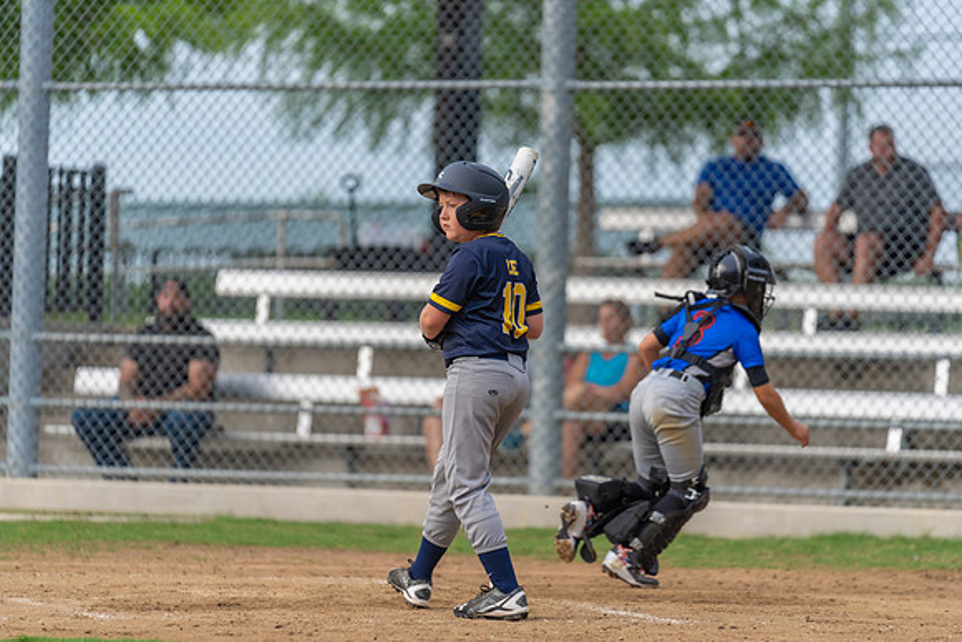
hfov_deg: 10.3
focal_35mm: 200
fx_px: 5345
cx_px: 481
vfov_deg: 6.9
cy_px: 321
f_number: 2.8
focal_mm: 200
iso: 1000
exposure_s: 1/1000
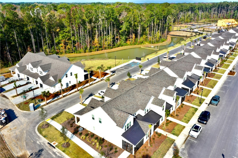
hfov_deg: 65.5
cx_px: 119
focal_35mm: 28
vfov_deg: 46.4
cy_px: 79
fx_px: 185
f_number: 11
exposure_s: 1/60
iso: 100
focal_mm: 10.26
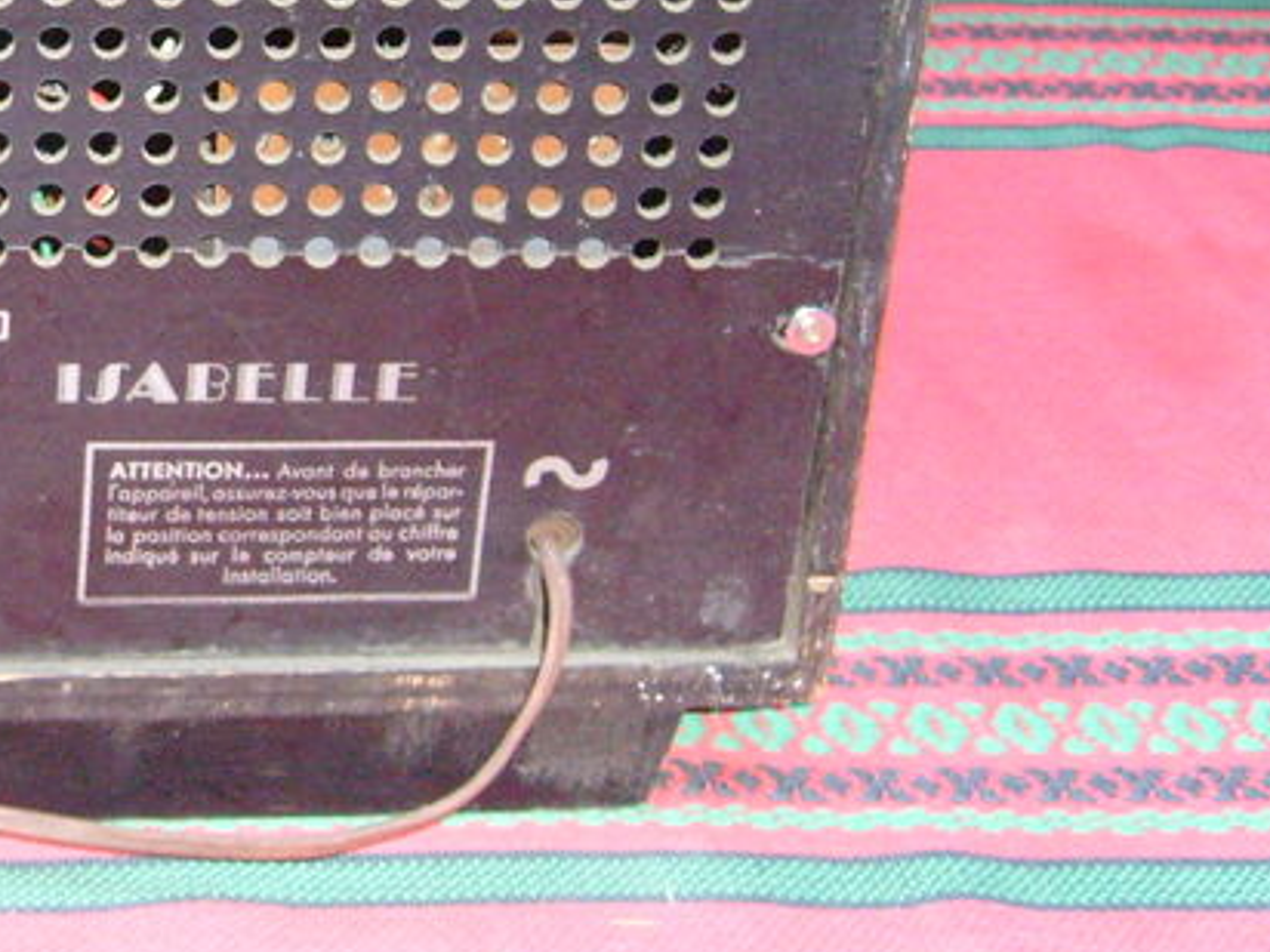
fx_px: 3119
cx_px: -197
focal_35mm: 85
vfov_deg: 17.2
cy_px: 206
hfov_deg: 21.6
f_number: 2.8
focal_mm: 5.8
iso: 400
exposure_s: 1/45
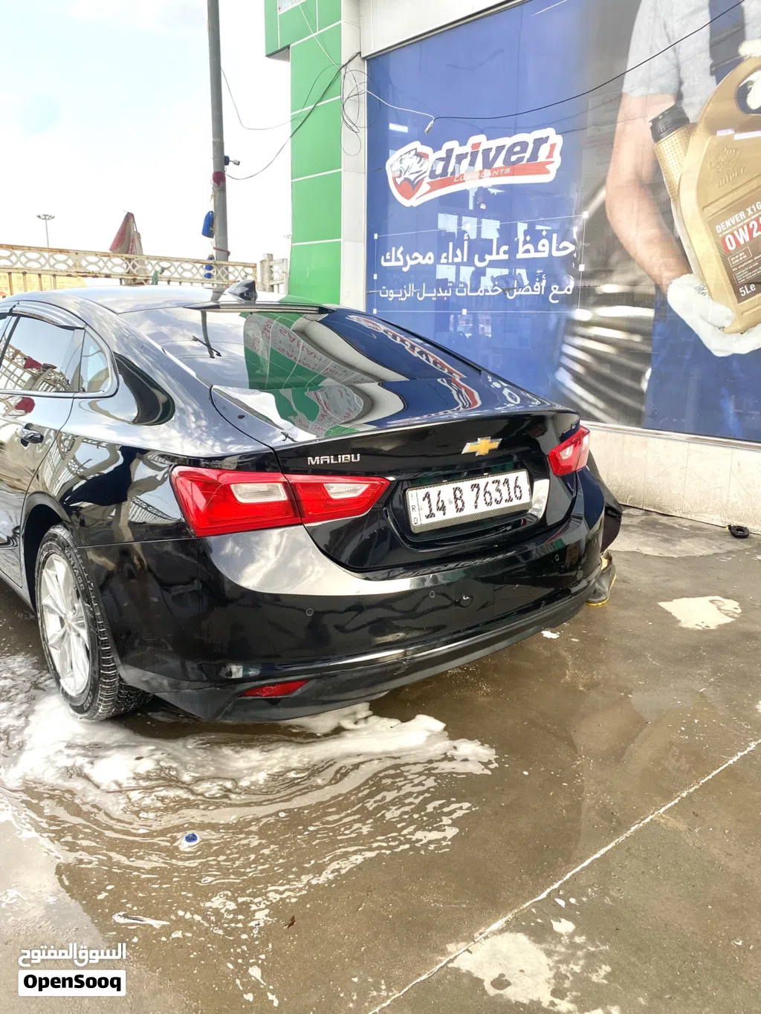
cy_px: 507
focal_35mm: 26
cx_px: 380
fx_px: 762
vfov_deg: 67.3
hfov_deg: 53.1
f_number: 1.8
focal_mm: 4.25
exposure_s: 1/151
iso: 32
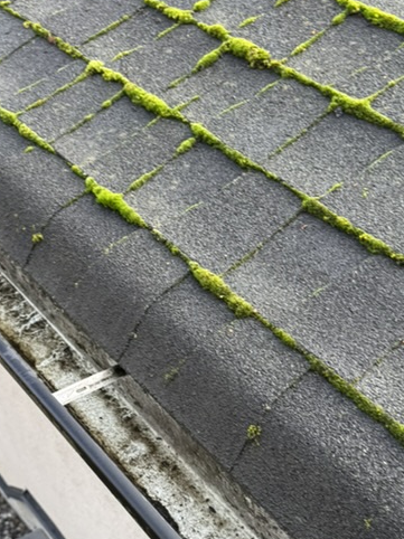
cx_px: 180
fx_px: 794
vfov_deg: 36.5
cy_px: 413
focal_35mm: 51
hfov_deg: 28.5
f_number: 1.78
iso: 80
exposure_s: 1/172
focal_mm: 6.76
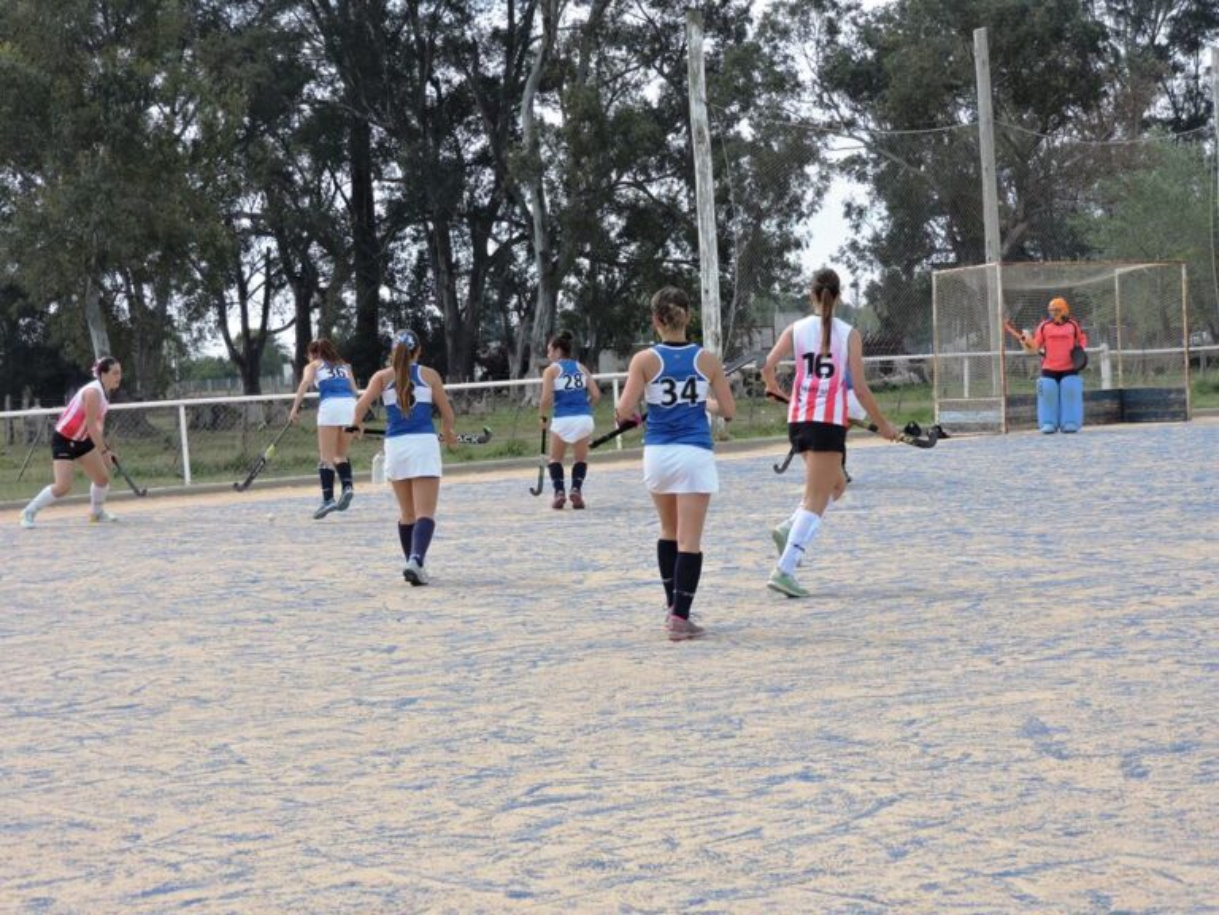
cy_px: 458
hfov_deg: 23.0
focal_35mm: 85
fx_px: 2993
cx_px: 610
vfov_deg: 17.4
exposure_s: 1/500
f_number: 4
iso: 100
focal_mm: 15.2
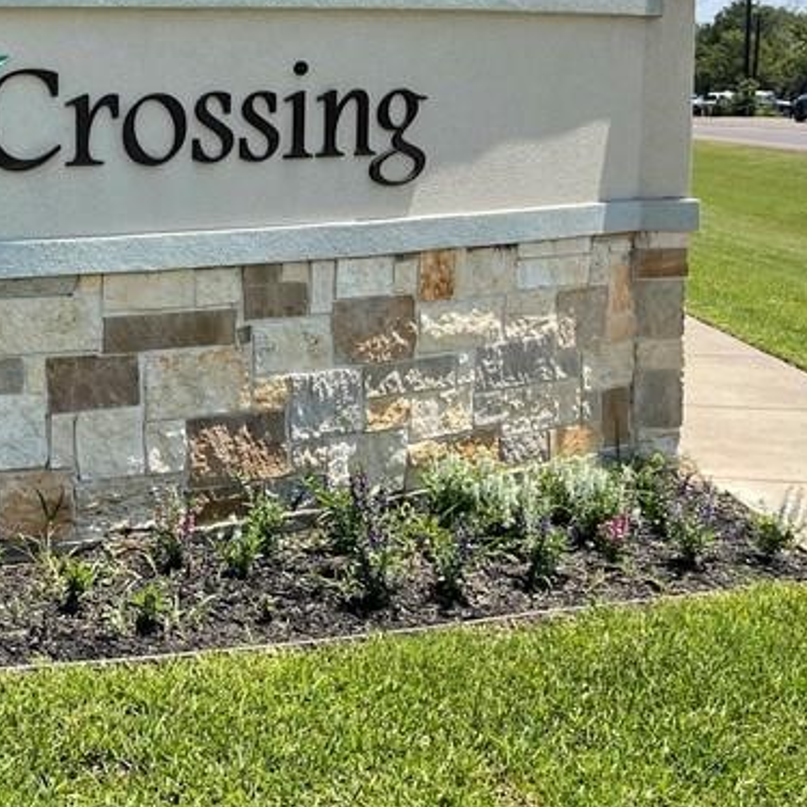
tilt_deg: -3.5
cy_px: 265
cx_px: -149
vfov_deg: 27.1
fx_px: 1662
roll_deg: +2.0
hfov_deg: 24.8
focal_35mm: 63
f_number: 1.6
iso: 32
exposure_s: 1/2123
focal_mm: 5.1
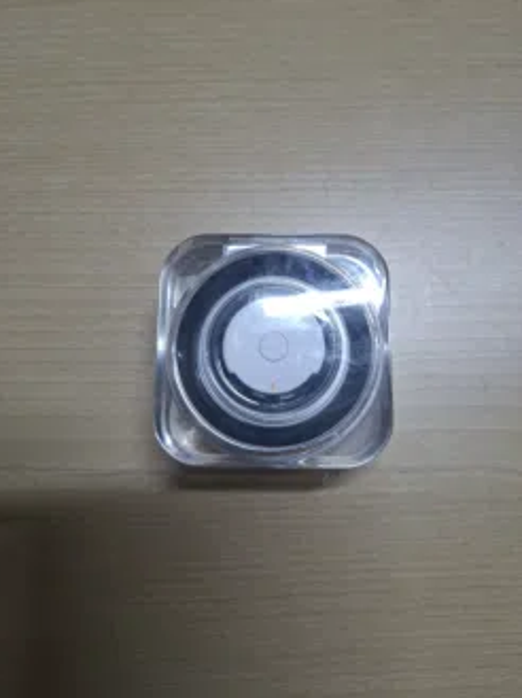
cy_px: 308
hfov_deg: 49.6
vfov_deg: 63.3
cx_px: 284
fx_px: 564
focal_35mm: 28
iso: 200
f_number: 1.8
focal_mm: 5.54
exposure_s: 1/100
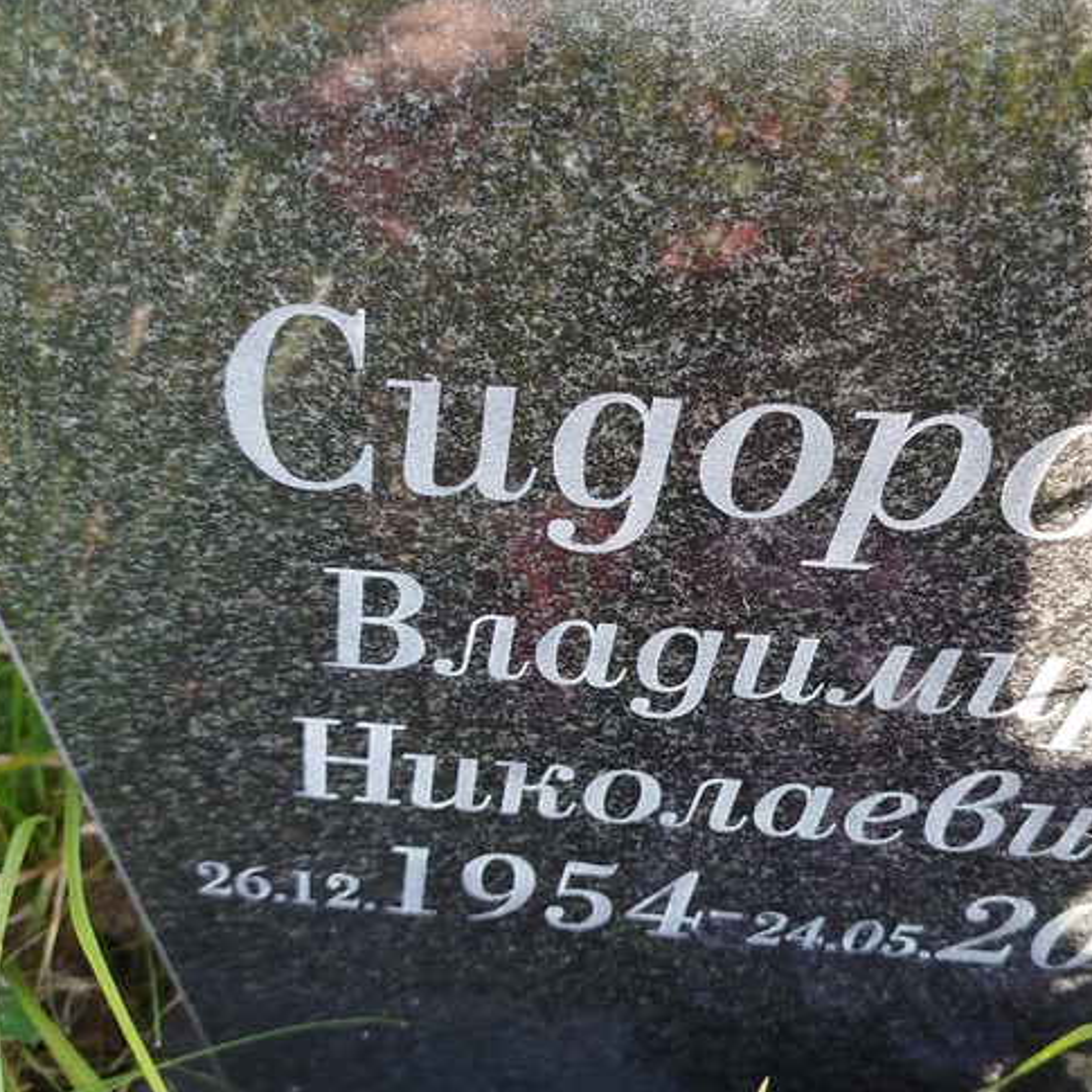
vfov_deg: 47.2
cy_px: 581
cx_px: 707
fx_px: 1249
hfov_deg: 46.6
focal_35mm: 35
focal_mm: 5.31
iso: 50
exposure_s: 1/140
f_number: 1.7
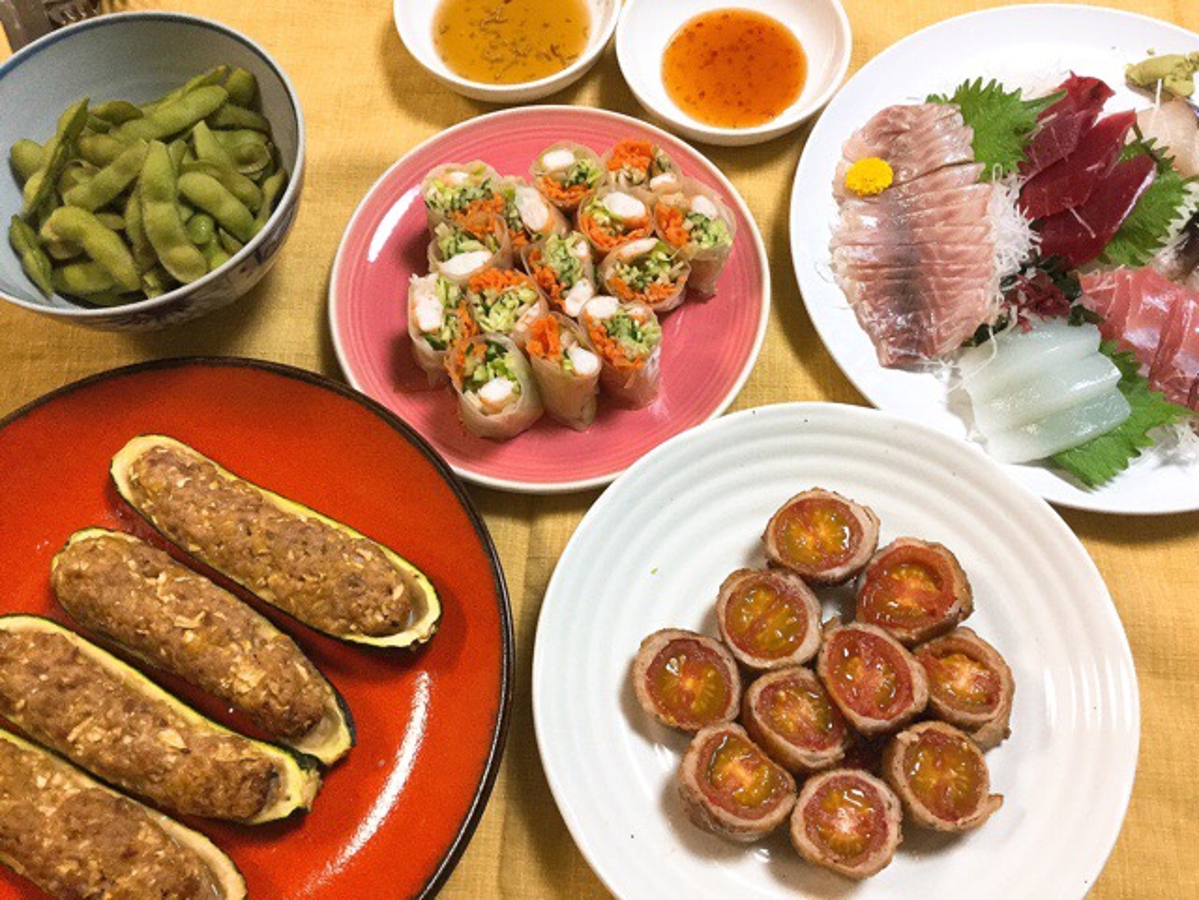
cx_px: 600
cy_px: 450
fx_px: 1074
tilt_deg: -68.9
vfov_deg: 45.4
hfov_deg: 58.4
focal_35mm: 31
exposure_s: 1/30
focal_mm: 3.3
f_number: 2.4
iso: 125
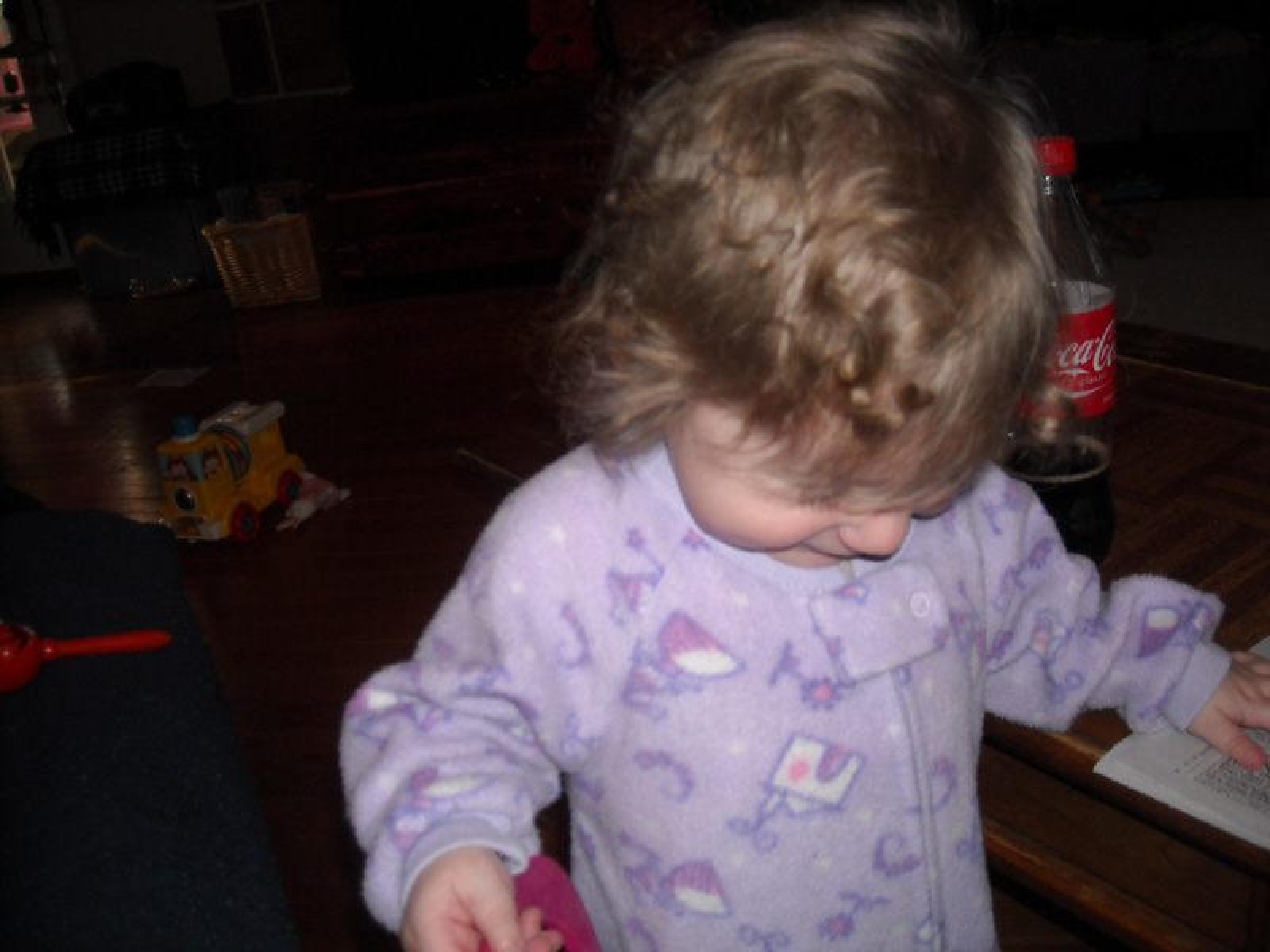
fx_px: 1284
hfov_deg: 52.6
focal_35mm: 35
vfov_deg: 40.7
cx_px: 635
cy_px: 476
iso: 200
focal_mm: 5.7
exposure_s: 1/60
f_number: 2.8
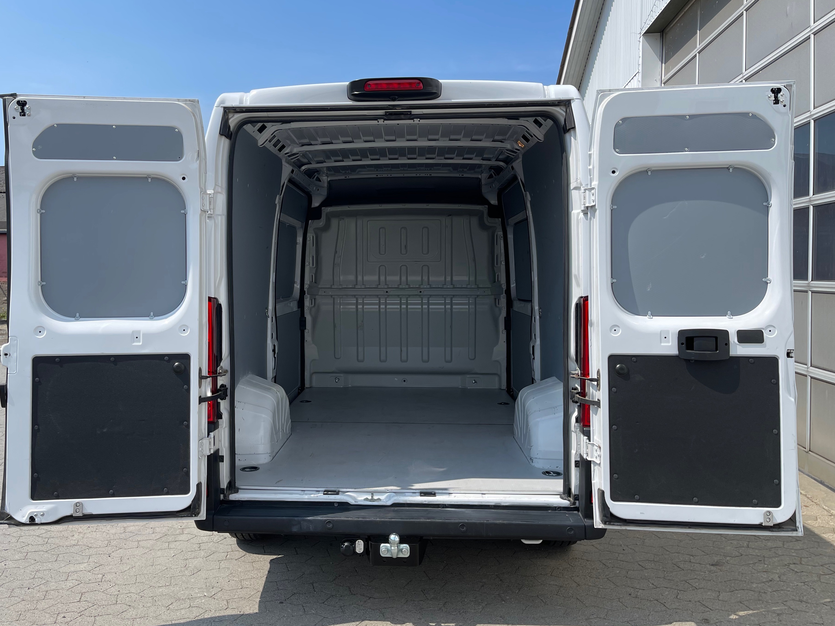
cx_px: 418
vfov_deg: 54.9
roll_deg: -0.2
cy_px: 313
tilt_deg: -0.4
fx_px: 603
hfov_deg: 69.4
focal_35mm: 25
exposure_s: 1/3788
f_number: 1.6
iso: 32
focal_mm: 5.1
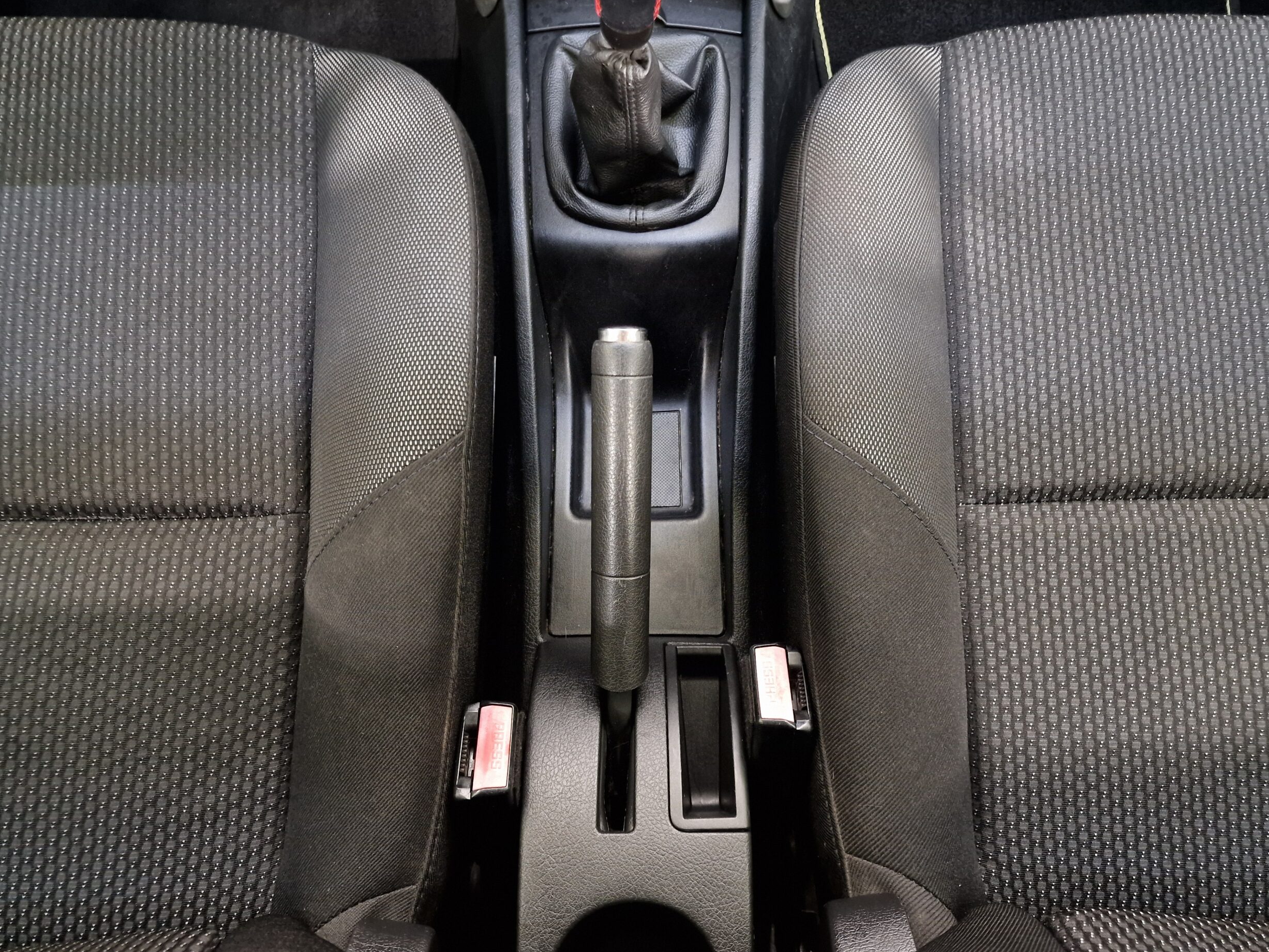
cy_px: 479
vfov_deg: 56.8
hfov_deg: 71.6
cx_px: 645
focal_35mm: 24
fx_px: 880
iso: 500
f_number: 1.8
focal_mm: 6.4
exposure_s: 1/10
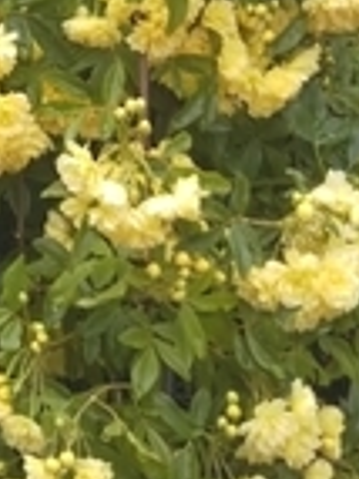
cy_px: -151
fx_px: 1454
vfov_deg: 17.5
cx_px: -240
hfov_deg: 13.0
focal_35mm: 105
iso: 64
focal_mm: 4
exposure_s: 1/120
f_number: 2.2
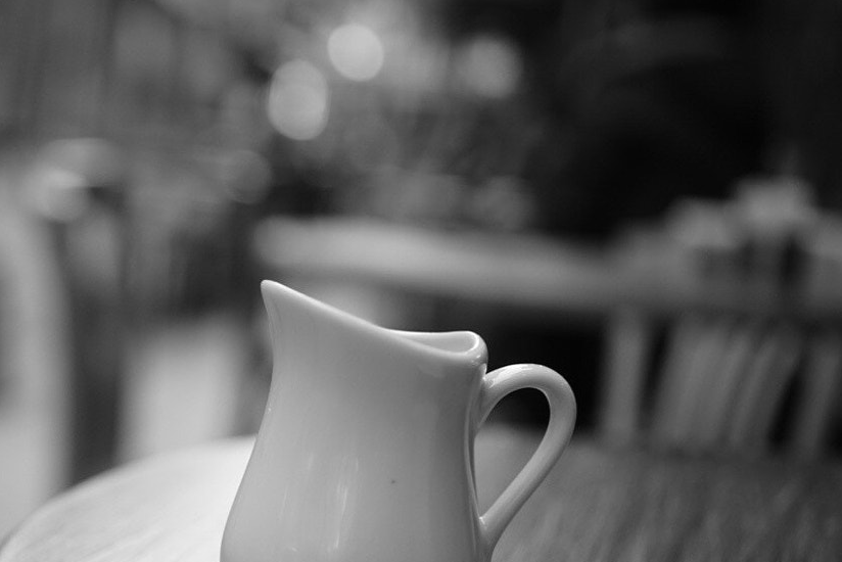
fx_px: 1591
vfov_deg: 20.0
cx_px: 96
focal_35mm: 68
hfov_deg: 28.6
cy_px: 314
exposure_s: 1/60
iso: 640
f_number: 2.8
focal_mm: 35
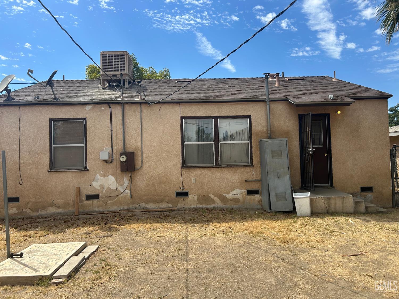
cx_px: 200
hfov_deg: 67.3
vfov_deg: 53.1
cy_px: 150
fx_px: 300
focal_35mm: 26
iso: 50
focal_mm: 5.7
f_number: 1.5
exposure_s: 1/3571
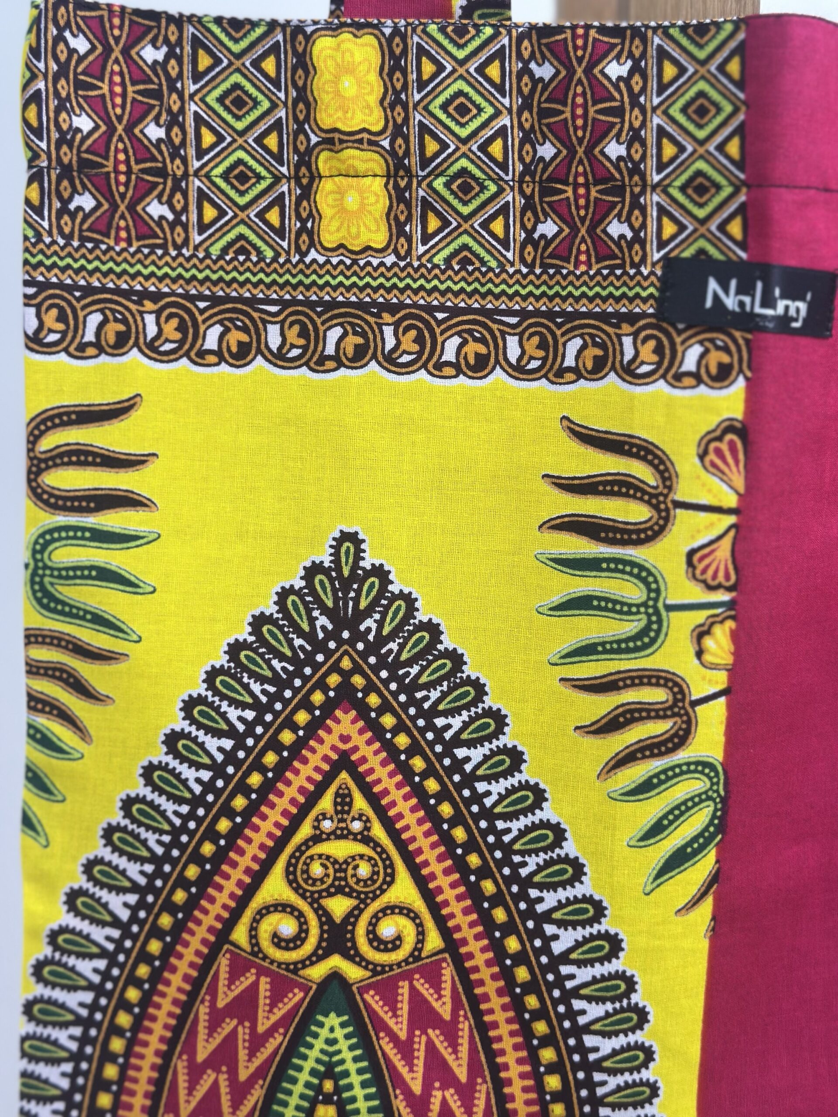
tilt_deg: -13.5
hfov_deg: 30.3
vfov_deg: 39.7
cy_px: 558
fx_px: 1549
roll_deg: +0.8
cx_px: 419
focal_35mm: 48
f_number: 1.78
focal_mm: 6.86
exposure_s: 1/100
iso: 80
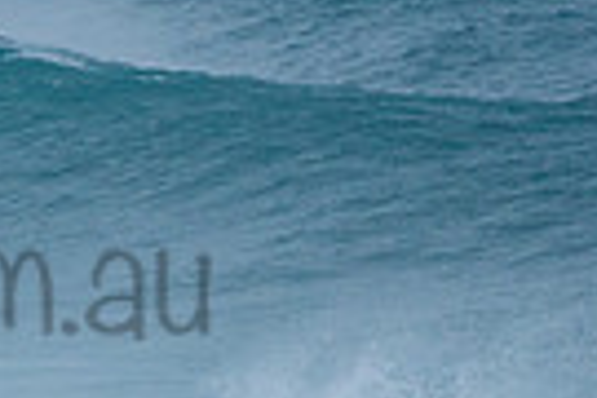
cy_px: 168
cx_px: -309
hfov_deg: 0.8
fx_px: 43727
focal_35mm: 2637
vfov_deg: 0.5
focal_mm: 500
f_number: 5.6
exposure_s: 1/1250
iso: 320
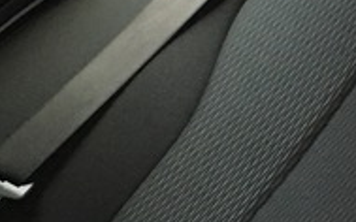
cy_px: 145
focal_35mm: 130
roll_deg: -19.5
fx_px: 1261
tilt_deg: -10.1
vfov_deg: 10.1
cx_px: 269
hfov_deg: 16.0
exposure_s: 1/25
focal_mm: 4.15
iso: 200
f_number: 2.2
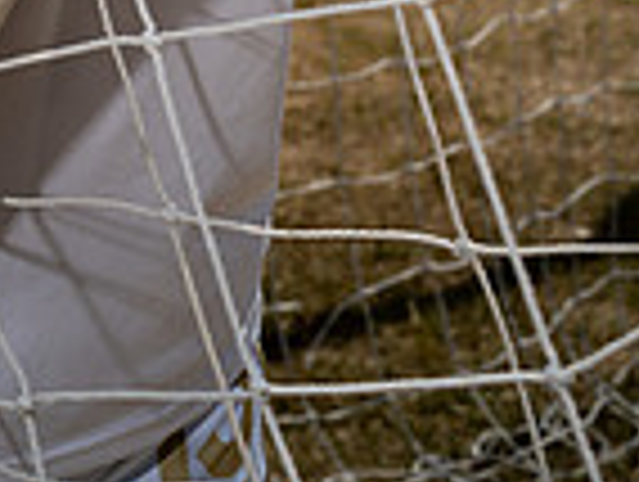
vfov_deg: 8.4
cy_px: -527
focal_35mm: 167
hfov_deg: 11.7
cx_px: -27
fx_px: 3088
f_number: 7.1
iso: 50
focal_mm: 55
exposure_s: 1/250
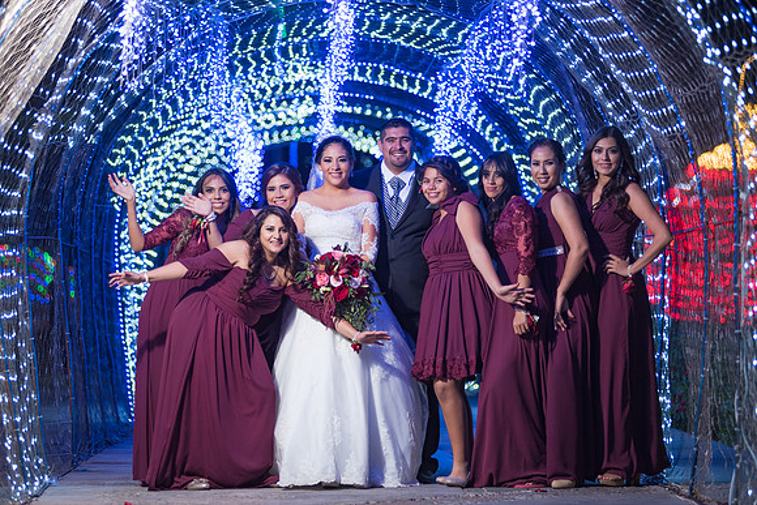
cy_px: 252
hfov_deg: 14.2
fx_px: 3050
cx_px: 378
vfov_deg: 9.5
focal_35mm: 145
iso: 1000
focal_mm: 145
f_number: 2.8
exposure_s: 1/125
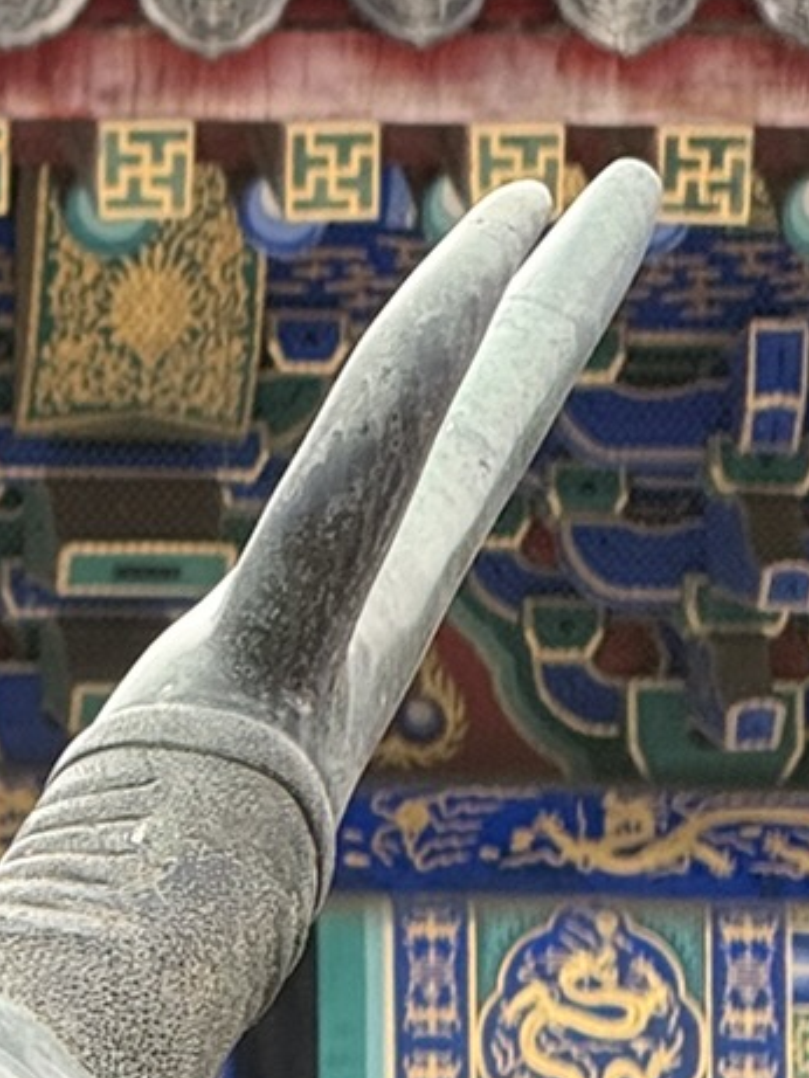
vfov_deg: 3.7
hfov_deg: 2.8
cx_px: -774
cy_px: 1150
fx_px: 16601
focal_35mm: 533
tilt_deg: +12.6
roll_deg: -0.4
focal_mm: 15.66
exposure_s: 1/175
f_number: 2.8
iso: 50
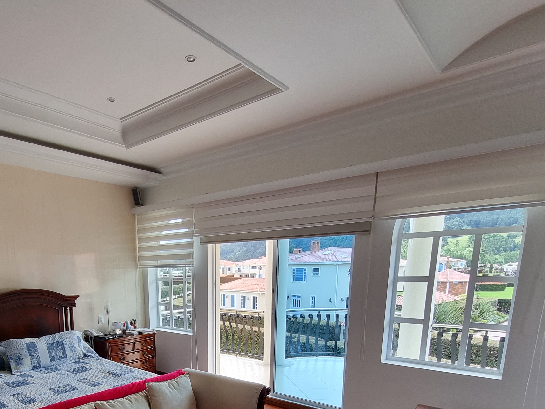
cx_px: 210
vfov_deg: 53.2
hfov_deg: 72.9
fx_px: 362
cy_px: 351
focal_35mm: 23
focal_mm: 1.74
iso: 64
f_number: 2.2
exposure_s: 1/120
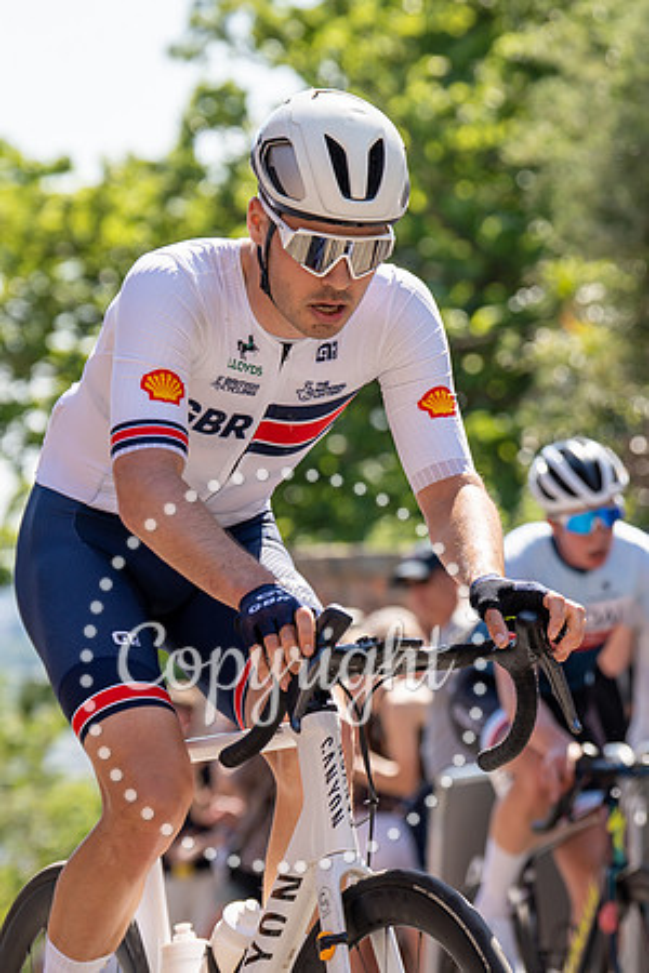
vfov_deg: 10.0
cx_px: 376
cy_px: 439
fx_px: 5567
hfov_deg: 6.7
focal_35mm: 206
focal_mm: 108
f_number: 3.5
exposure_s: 1/1000
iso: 100
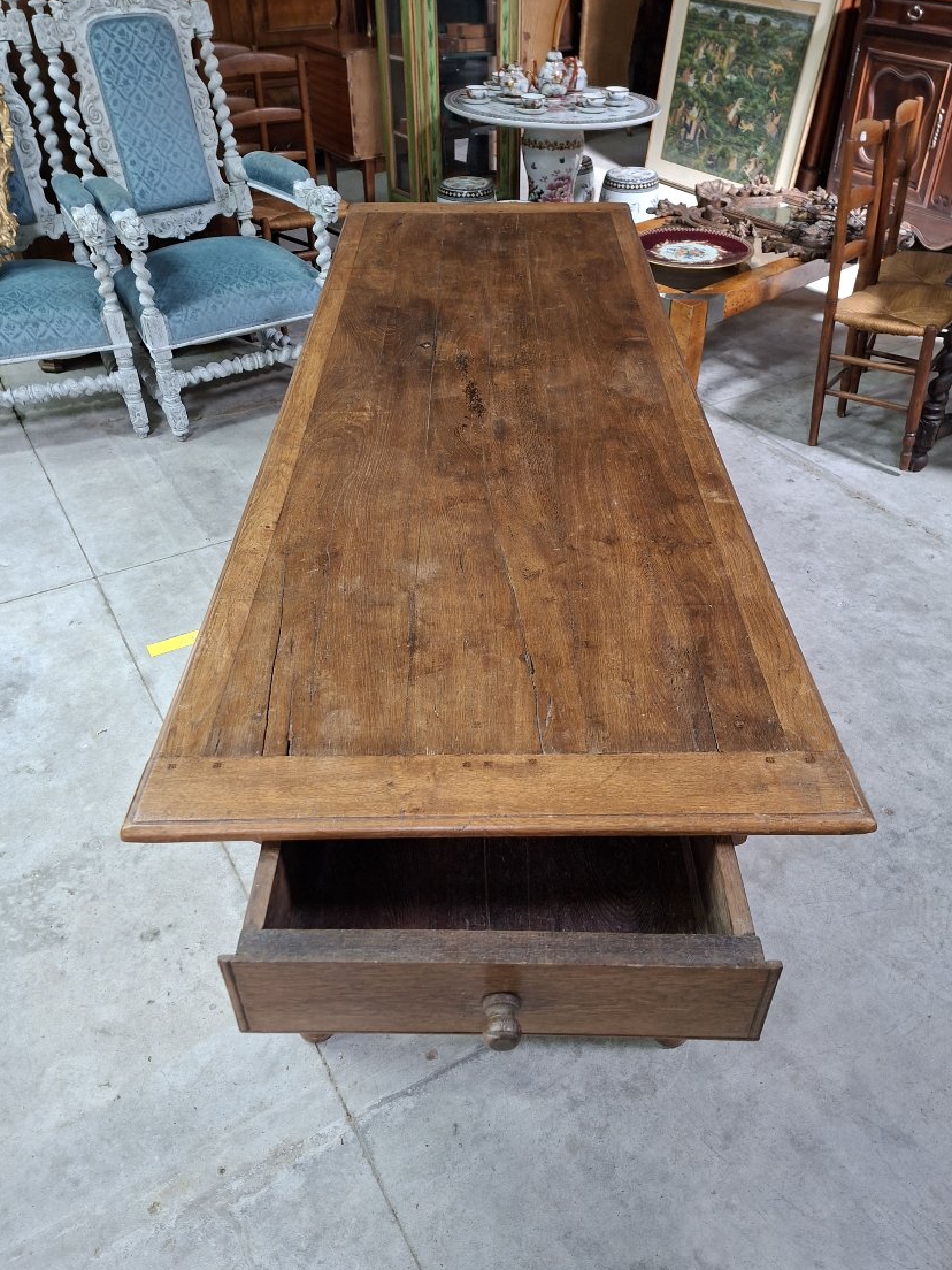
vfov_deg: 69.3
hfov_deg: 54.9
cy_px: 676
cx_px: 476
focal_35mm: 25
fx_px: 917
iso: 320
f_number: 1.8
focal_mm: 5.54
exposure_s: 1/33
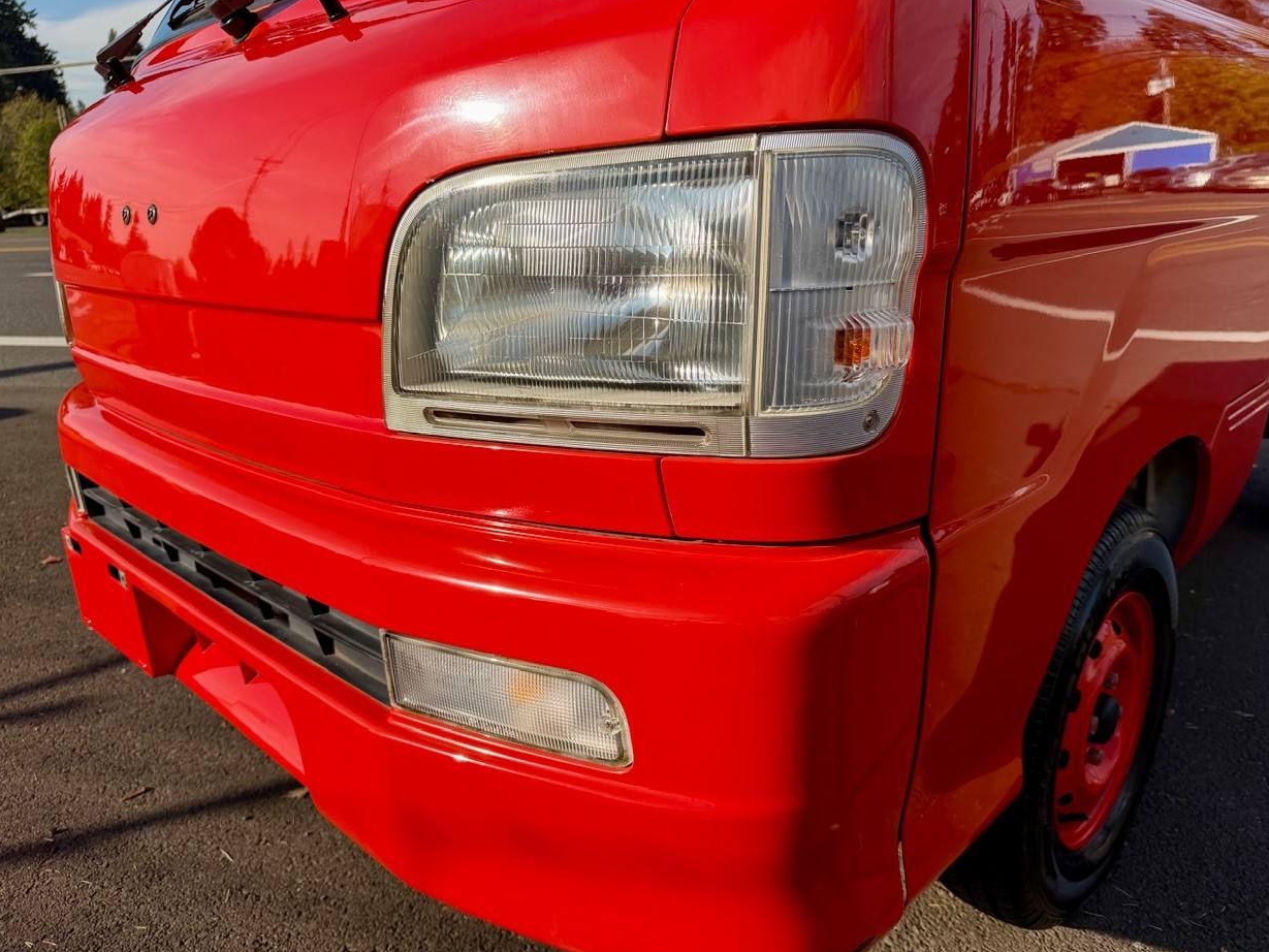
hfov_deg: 69.4
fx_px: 917
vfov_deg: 54.9
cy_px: 459
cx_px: 651
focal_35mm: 25
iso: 100
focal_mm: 6.76
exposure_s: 1/4673
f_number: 1.78
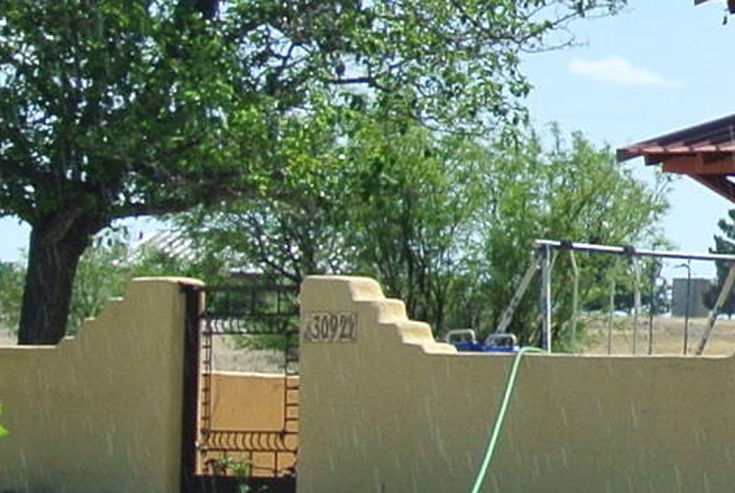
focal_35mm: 301
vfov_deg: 4.6
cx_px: 1927
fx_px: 6157
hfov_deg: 6.4
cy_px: 451
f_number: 4.5
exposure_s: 1/250
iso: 100
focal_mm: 18.2
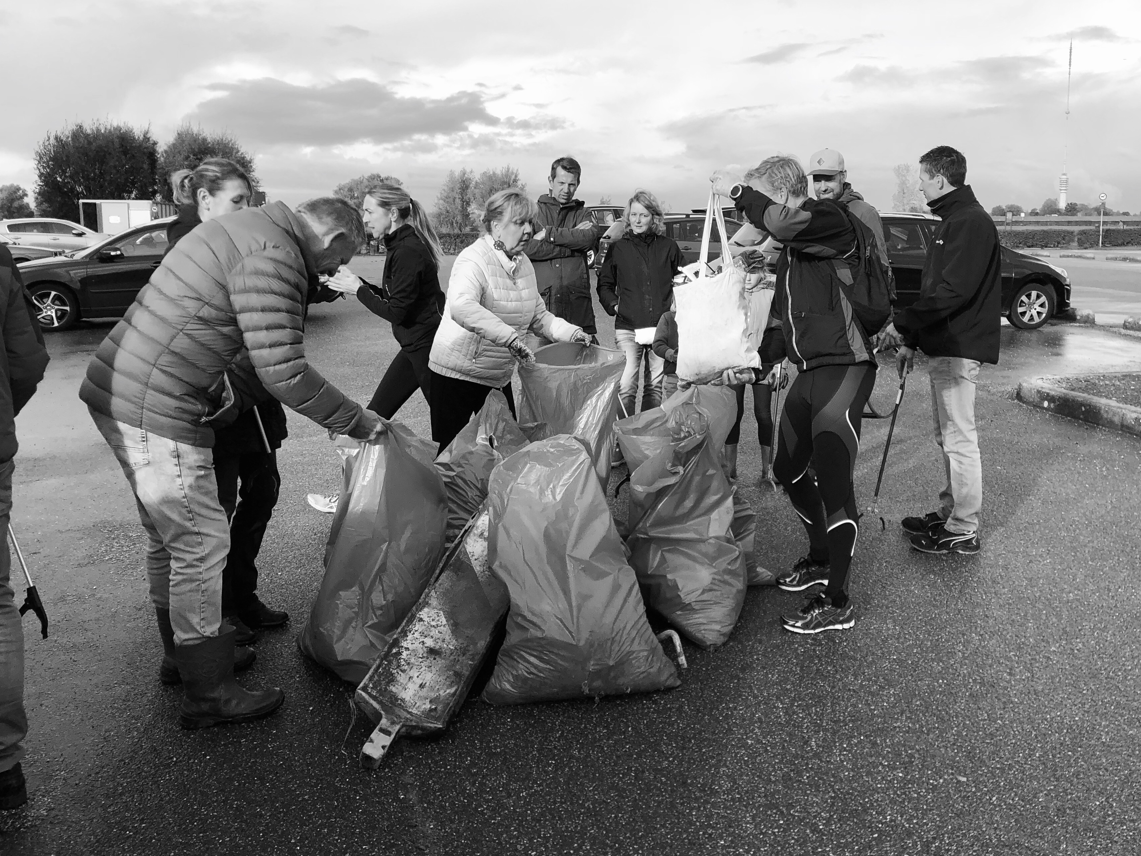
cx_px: 626
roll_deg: -0.1
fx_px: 1088
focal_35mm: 33
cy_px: 370
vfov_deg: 42.9
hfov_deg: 55.3
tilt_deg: -9.3
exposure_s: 1/1297
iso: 20
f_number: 1.8
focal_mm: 4
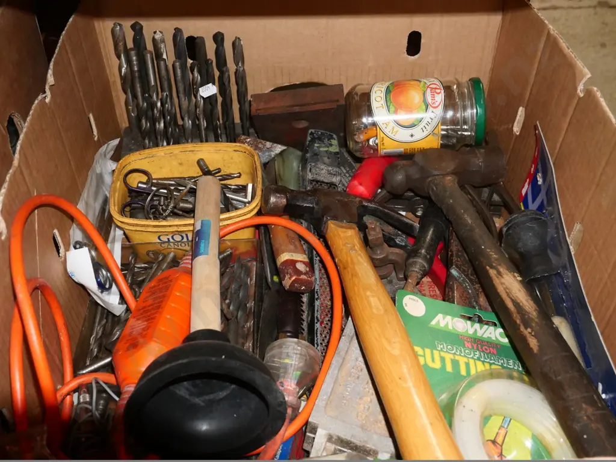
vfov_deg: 39.7
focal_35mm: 36
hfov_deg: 51.4
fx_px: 641
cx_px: 308
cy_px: 231
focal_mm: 18
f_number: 5.6
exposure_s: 1/60
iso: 1600
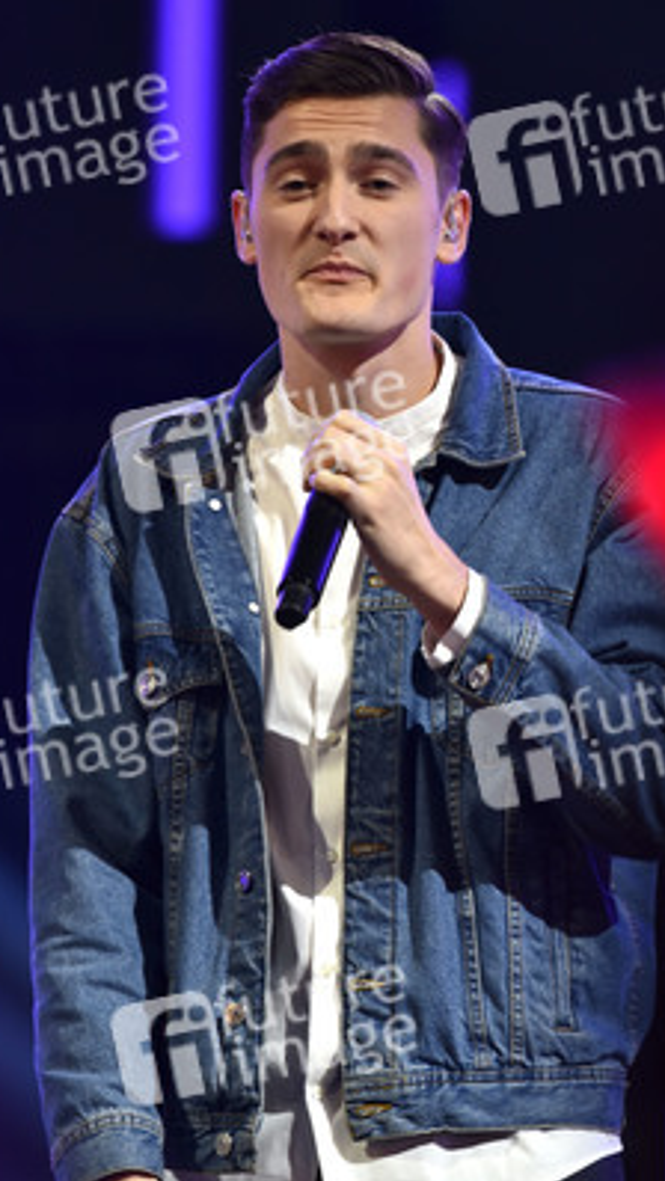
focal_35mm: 379
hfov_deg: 3.2
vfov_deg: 5.7
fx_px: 11876
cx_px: 350
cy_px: 590
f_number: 5.6
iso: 1250
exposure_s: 1/160
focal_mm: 360
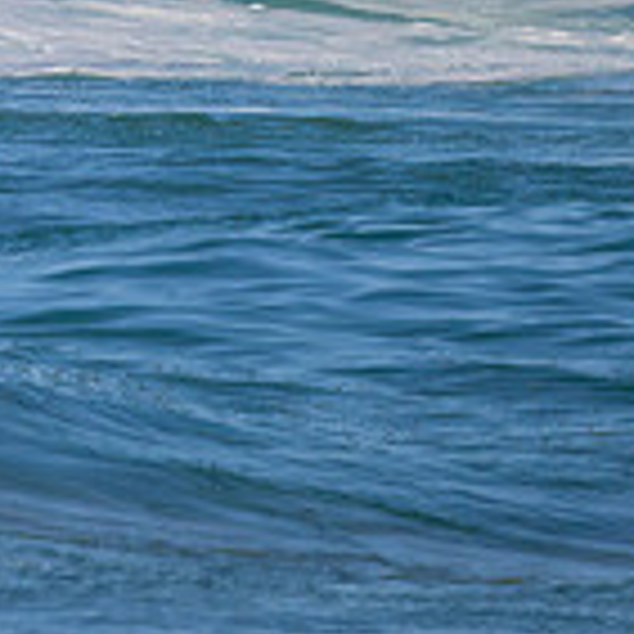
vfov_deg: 0.6
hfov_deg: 0.6
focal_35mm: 2914
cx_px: -585
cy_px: -151
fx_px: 60382
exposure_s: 1/2000
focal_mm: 800
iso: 900
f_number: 11
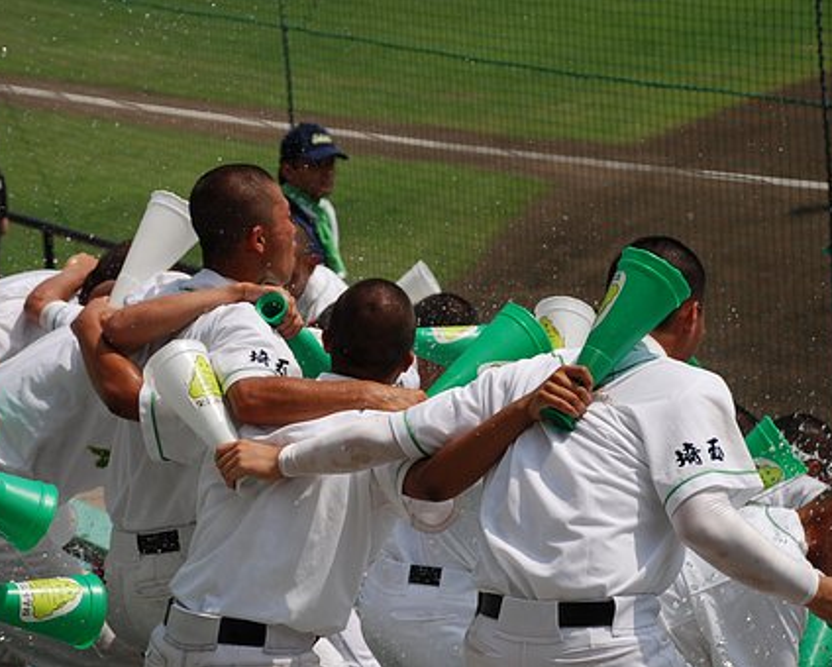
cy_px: 334
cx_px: 351
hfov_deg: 15.1
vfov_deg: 12.1
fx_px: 3144
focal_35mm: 128
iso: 180
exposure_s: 1/1000
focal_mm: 75
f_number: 5.6
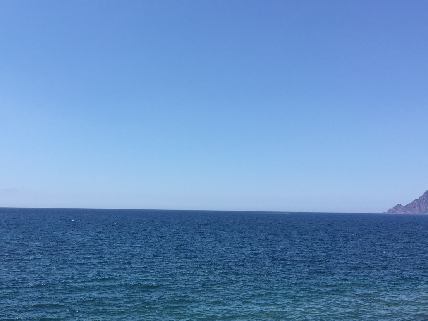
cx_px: 184
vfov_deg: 34.1
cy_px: 208
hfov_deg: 44.7
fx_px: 519
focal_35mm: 42
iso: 32
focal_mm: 4.15
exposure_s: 1/2083
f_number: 2.2
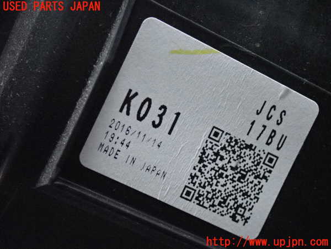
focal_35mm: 88
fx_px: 841
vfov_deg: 16.8
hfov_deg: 22.3
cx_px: 166
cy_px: 124
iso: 5000
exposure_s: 1/125
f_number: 4.5
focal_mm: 15.66
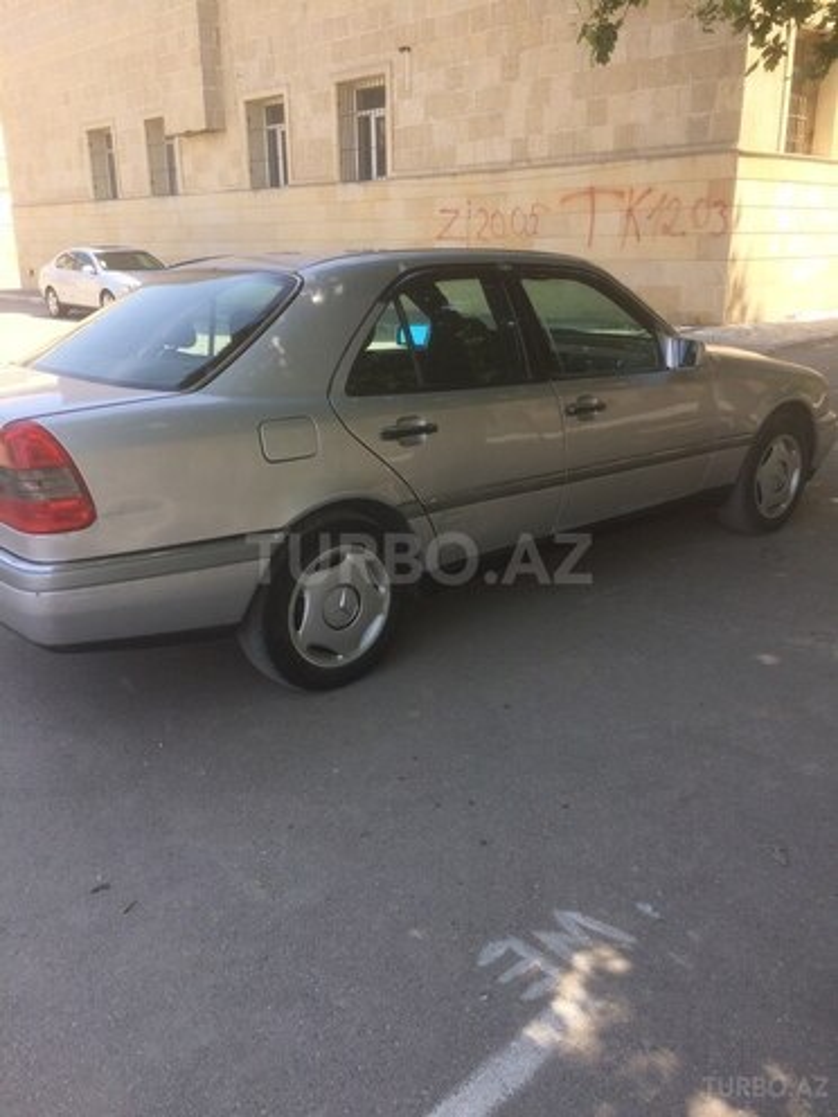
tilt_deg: -18.5
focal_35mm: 29
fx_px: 936
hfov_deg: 48.2
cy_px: 558
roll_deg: +0.0
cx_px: 419
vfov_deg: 61.7
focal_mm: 4.15
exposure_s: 1/471
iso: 32
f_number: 2.2
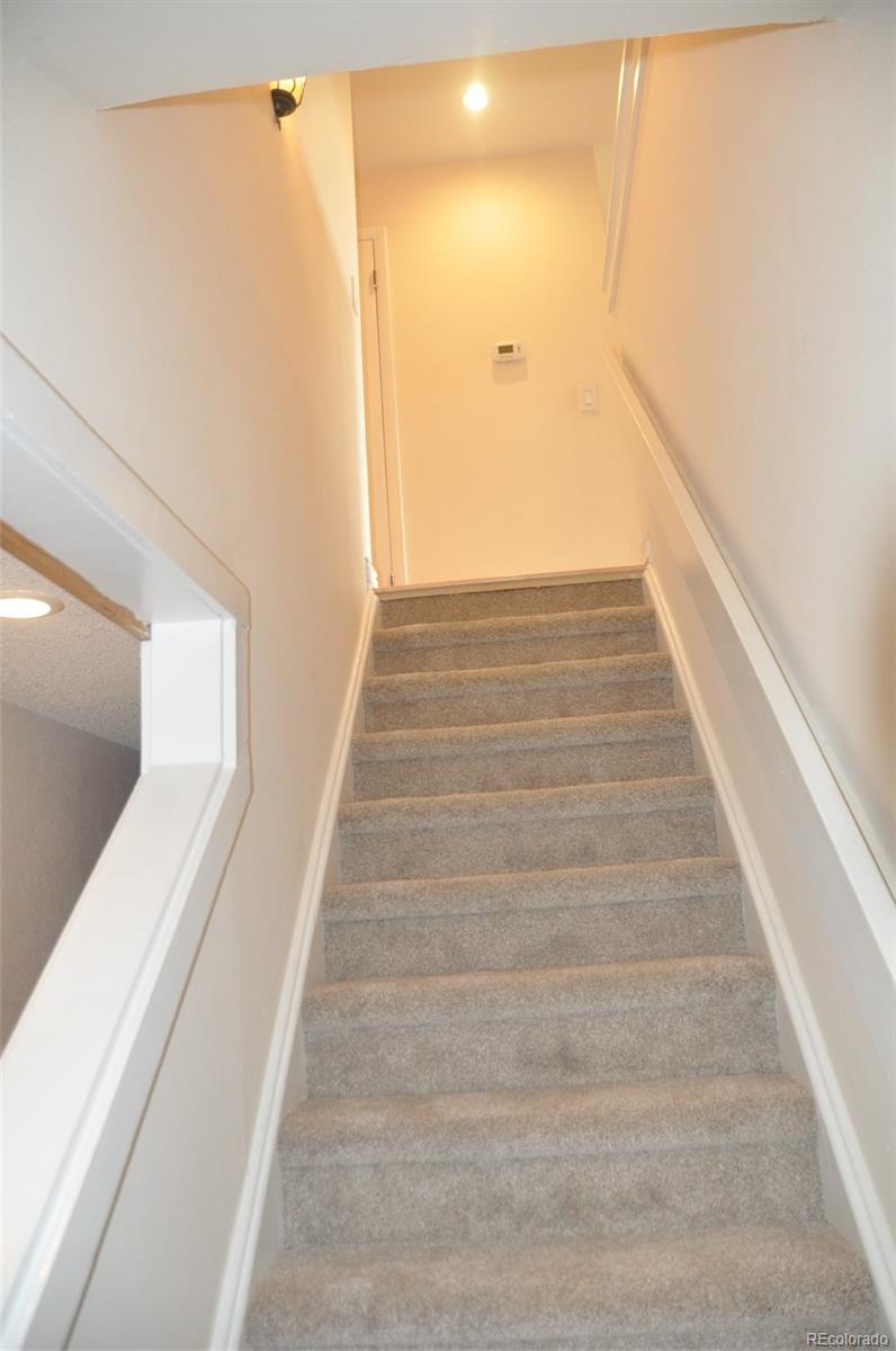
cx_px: 448
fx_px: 1011
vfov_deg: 67.5
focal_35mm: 27
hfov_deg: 47.8
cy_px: 676
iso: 800
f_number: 3.5
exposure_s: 1/60
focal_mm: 18
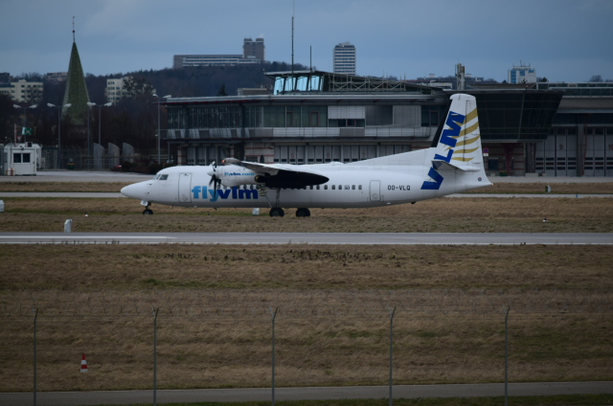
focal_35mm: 360
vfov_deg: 3.8
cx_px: 306
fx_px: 6118
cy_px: 203
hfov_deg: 5.7
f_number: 6.3
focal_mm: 240
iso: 200
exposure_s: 1/400
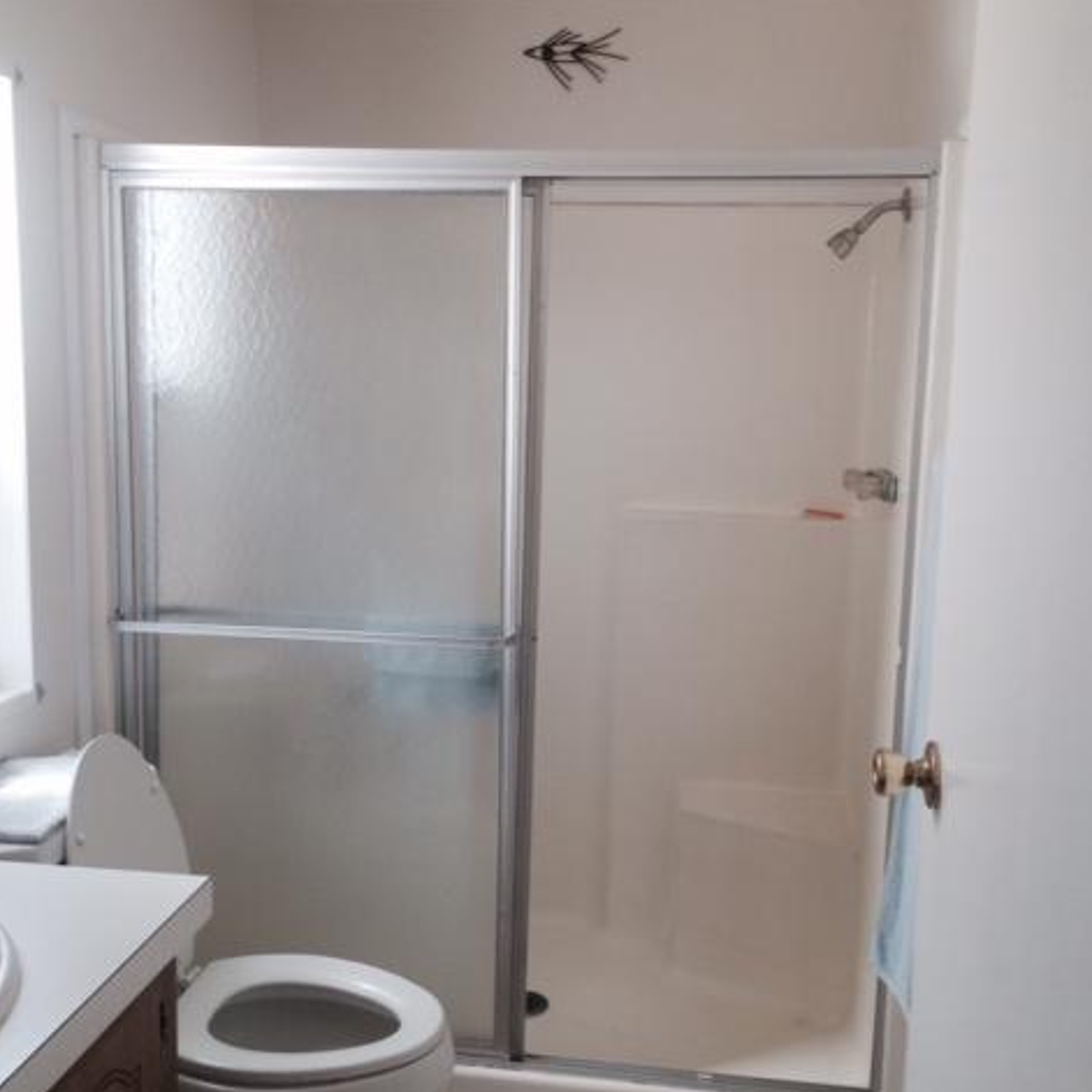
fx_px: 1285
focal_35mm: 36
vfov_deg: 46.0
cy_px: 549
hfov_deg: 46.0
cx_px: 549
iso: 40
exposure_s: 1/30
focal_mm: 4.12
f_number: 2.2
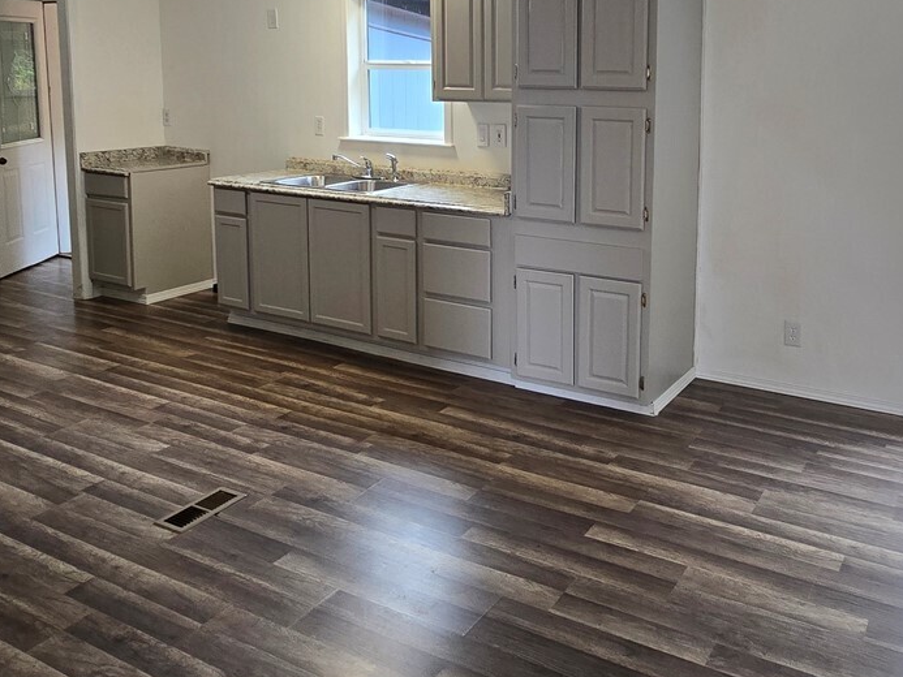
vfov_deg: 45.4
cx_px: 555
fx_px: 783
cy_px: 178
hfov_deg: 59.3
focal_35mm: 30
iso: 125
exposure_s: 1/60
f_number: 2.2
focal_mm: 2.2
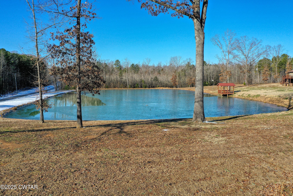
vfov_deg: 46.4
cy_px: 98
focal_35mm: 28
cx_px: 146
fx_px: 228
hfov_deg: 65.5
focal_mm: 10.26
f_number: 4.5
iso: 100
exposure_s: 1/60
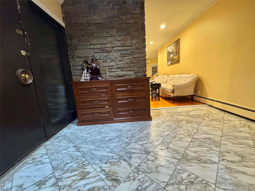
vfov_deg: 85.7
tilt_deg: -10.0
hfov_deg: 102.1
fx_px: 103
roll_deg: +3.9
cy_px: 96
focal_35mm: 14
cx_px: 128
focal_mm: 2.22
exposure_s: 1/60
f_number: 2.2
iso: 640
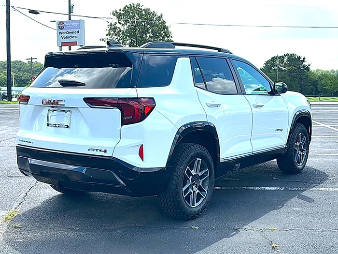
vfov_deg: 38.7
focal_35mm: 37
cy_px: 127
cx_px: 169
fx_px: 361
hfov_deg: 50.1
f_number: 1.78
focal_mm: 6.86
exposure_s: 1/3497
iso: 80
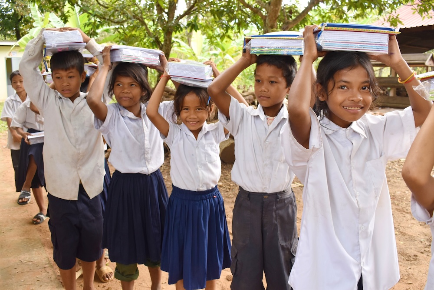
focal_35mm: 33
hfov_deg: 57.2
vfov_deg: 40.0
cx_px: 217
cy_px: 145
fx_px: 398
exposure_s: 1/250
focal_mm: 22
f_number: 5
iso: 400
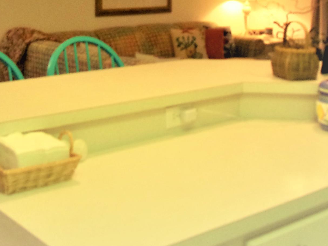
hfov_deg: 31.9
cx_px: 69
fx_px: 559
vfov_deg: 23.0
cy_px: -42
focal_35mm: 59
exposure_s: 1/26
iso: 200
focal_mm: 4.3
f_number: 3.3
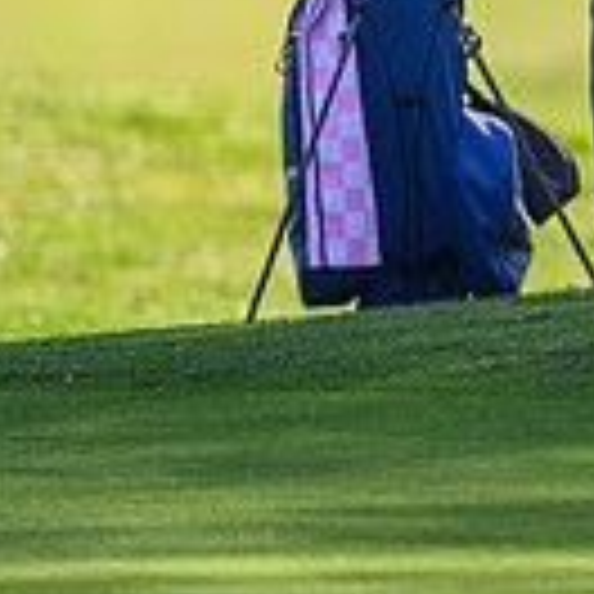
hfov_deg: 1.2
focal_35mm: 1491
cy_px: -173
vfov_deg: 1.2
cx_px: 1188
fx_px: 28946
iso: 500
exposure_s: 1/3200
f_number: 2.8
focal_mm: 400
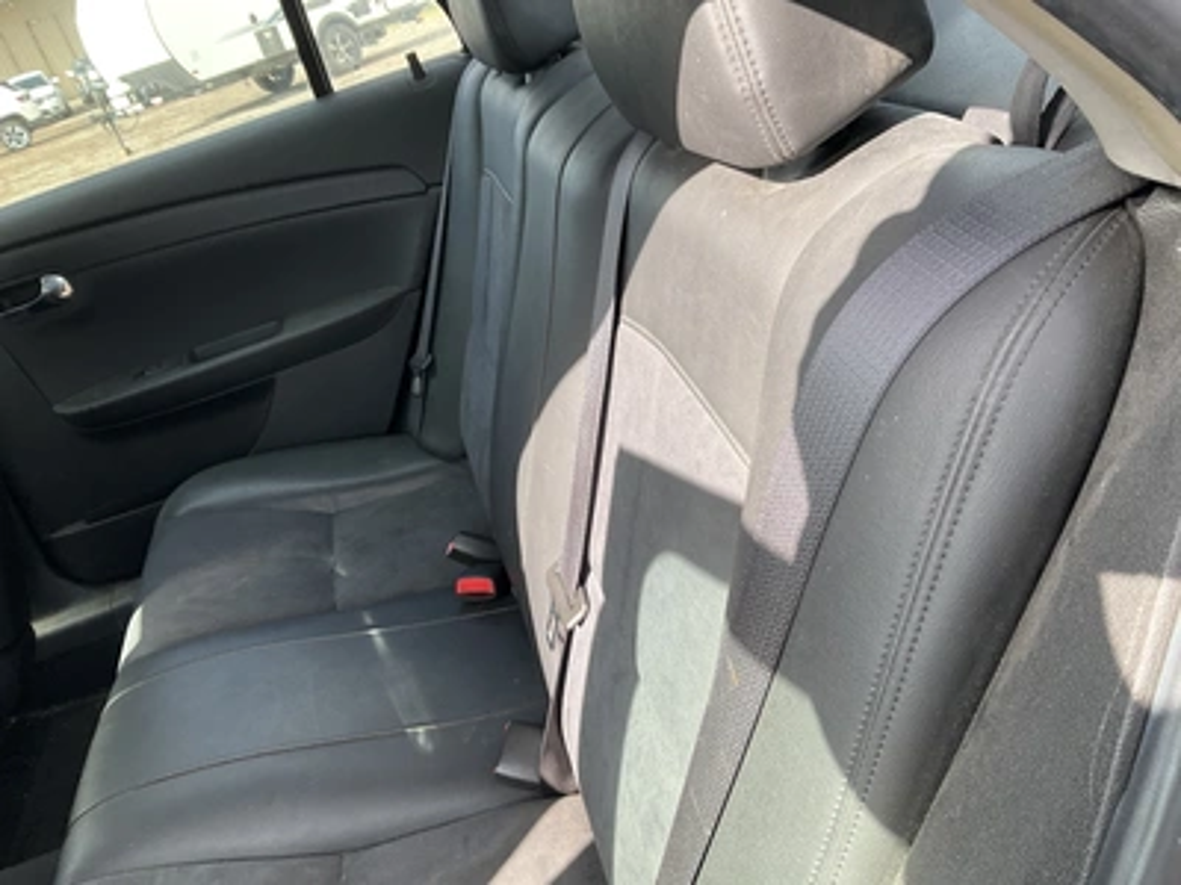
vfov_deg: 48.2
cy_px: 442
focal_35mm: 29
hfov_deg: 61.7
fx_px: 989
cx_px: 590
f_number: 1.8
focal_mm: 3
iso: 16
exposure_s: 1/122
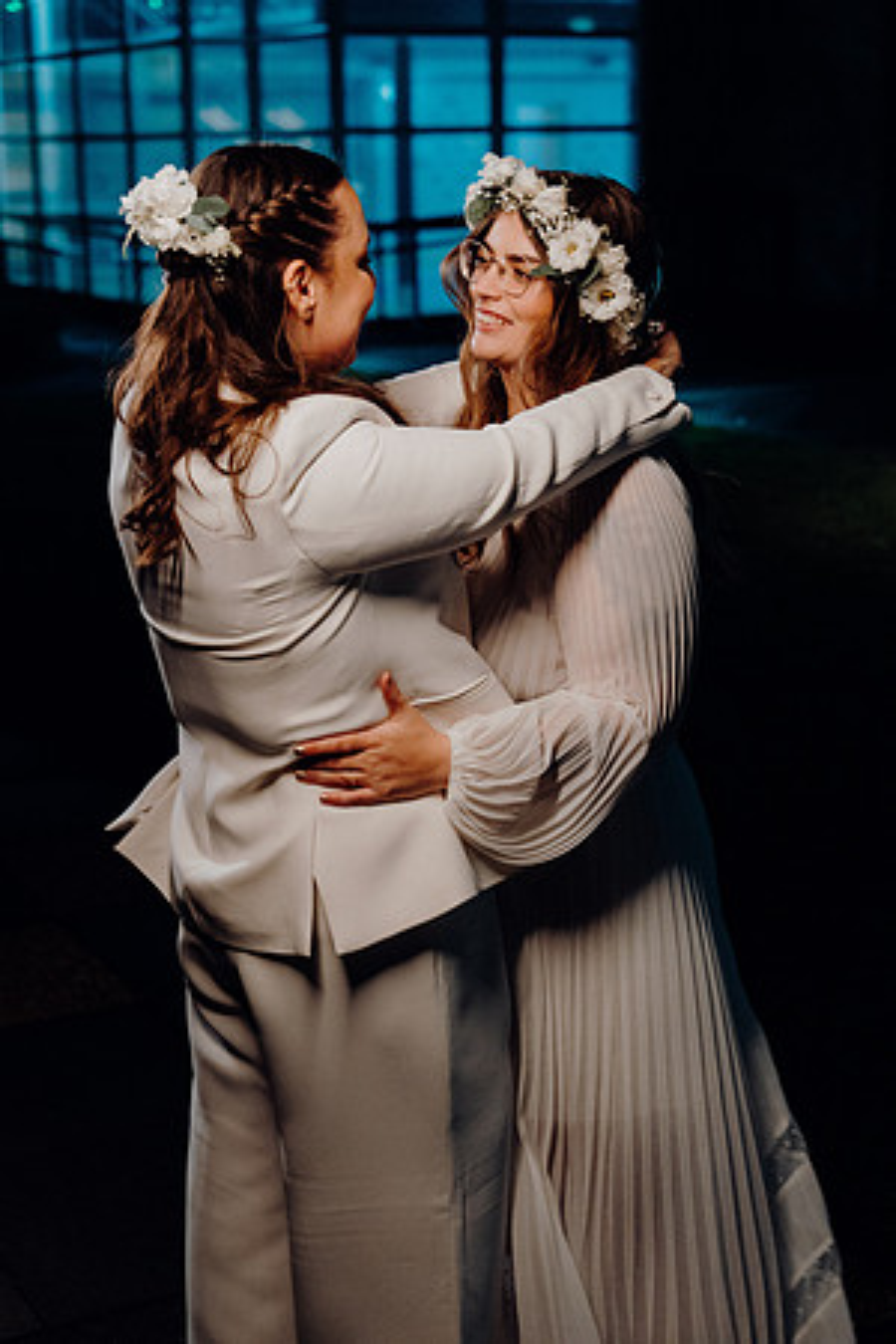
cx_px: 448
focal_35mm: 57
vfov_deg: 35.1
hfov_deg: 23.8
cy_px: 672
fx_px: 2128
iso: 3200
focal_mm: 57
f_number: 3.5
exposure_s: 1/160
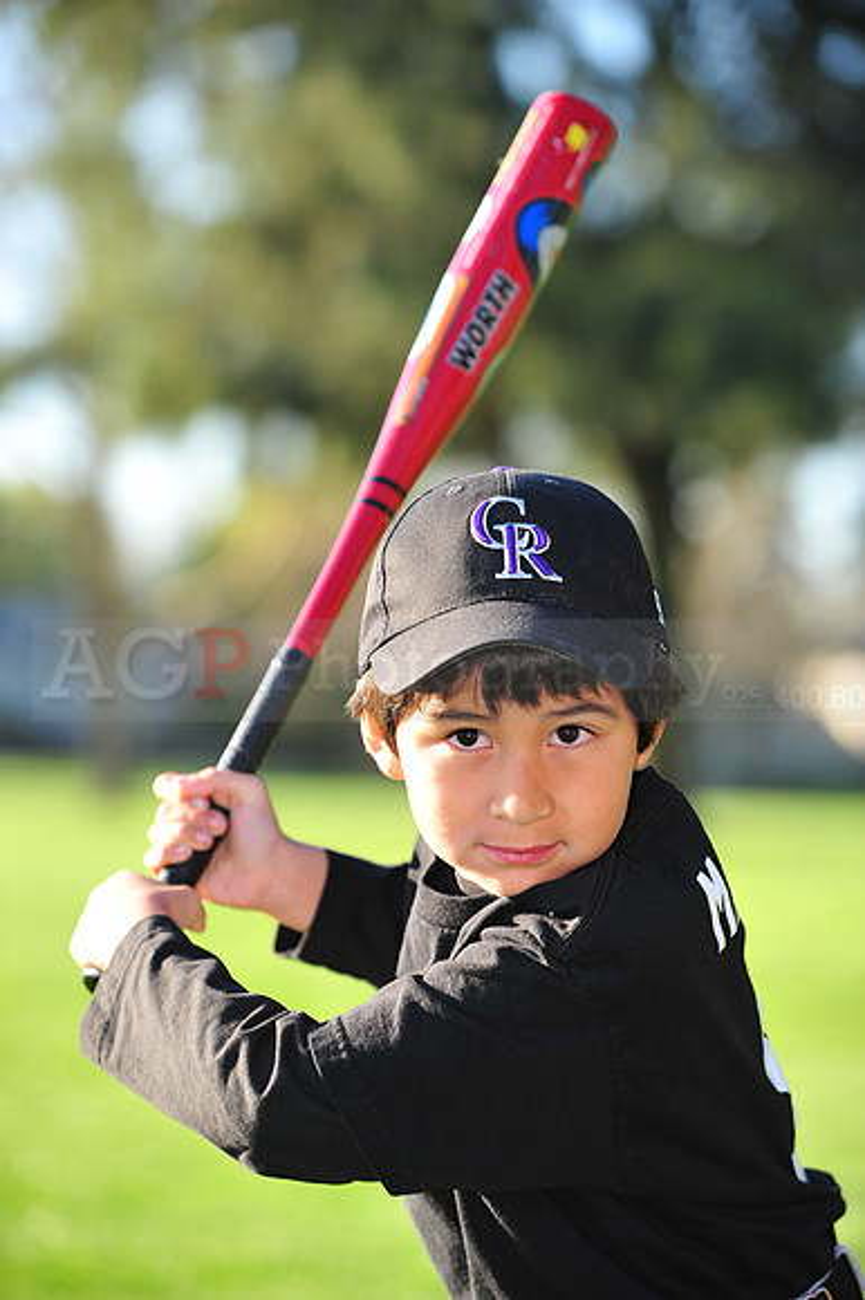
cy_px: 650
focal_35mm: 130
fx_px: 4691
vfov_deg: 15.8
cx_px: 432
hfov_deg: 10.5
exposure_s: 1/400
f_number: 4.5
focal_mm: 130
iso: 200
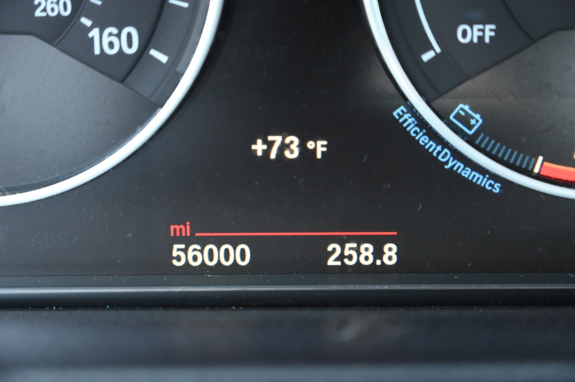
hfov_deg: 28.9
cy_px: 191
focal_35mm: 70
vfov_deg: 19.4
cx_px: 288
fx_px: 1117
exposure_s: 1/125
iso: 2200
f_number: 4
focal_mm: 70
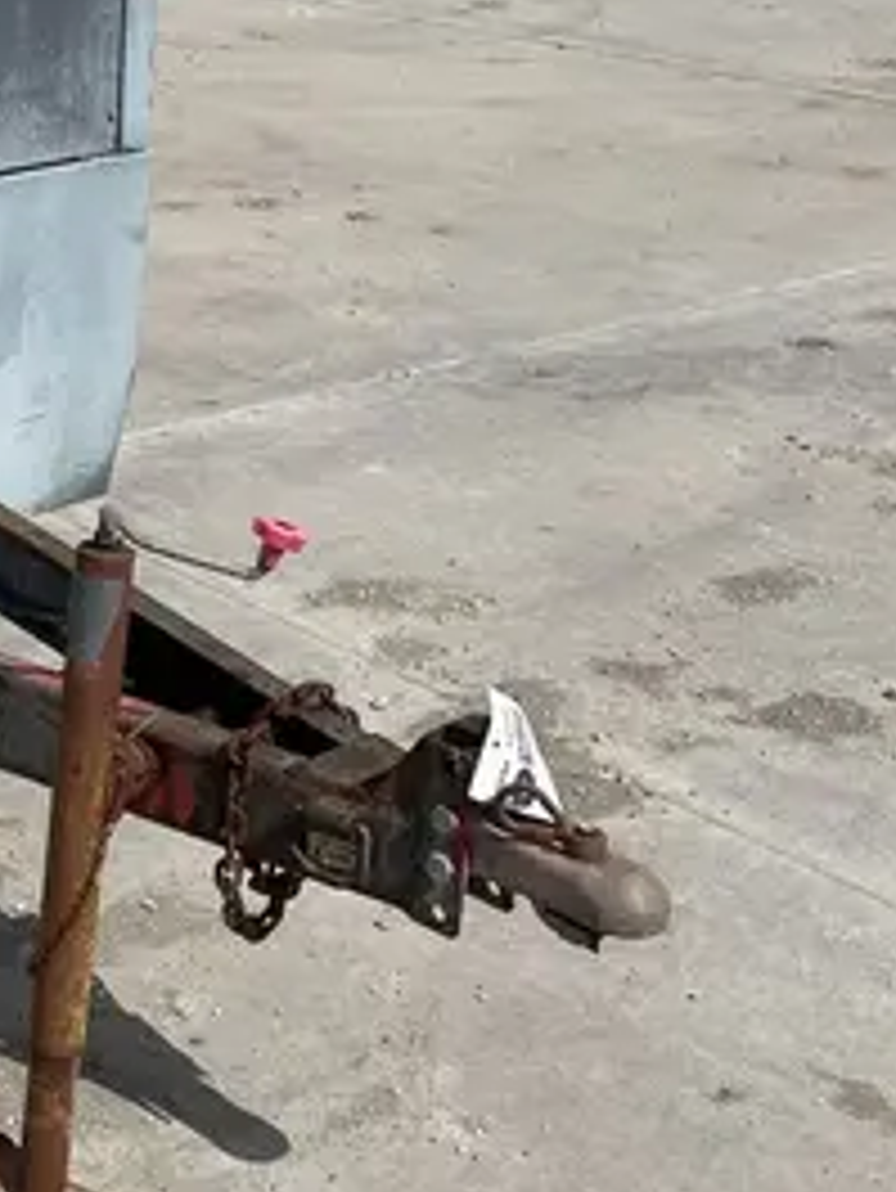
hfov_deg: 18.7
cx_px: -333
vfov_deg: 26.7
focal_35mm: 72
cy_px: 331
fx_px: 2483
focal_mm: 4.2
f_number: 1.6
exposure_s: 1/7813
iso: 32
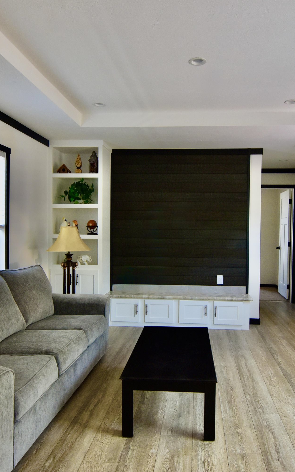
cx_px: 167
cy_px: 235
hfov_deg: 44.4
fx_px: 360
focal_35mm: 28
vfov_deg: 66.5
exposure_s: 1/125
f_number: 5.6
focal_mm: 12
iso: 800
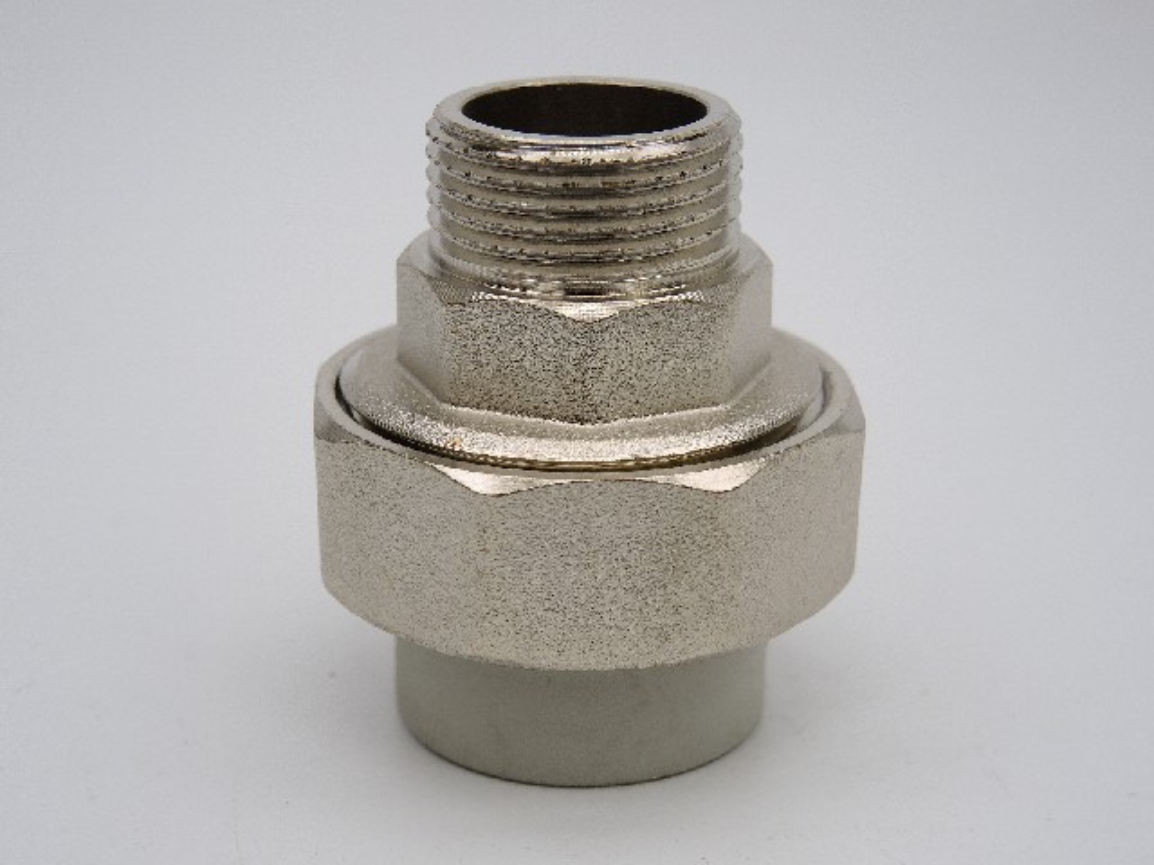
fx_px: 2200
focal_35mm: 66
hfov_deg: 29.4
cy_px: 432
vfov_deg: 22.3
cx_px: 577
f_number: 3.2
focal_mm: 14.1
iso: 100
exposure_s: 1/2000
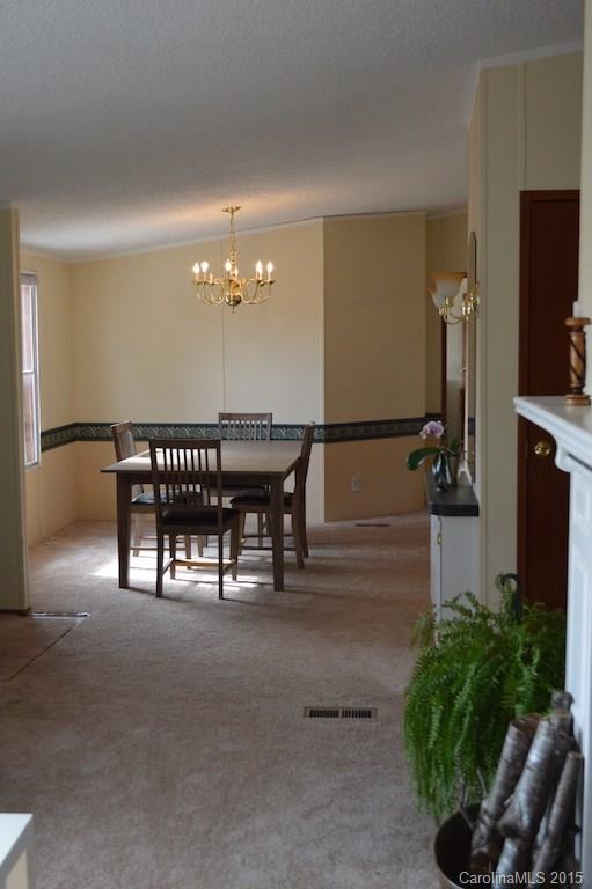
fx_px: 1037
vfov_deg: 46.4
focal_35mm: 42
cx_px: 296
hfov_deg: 31.9
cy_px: 444
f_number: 4.5
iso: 1400
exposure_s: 1/500
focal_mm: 28
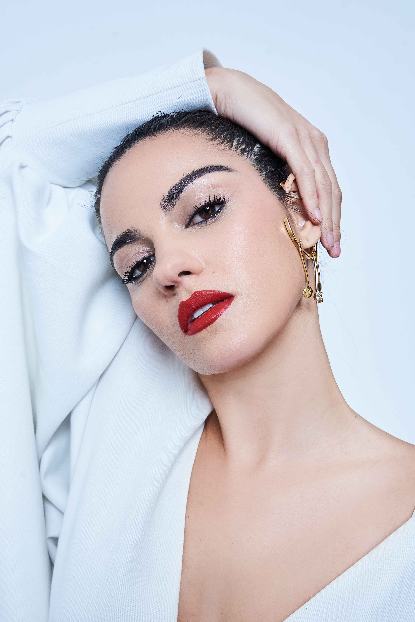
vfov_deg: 55.8
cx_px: 208
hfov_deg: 38.9
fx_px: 587
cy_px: 311
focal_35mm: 34
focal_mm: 34
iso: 400
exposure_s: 1/125
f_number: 8
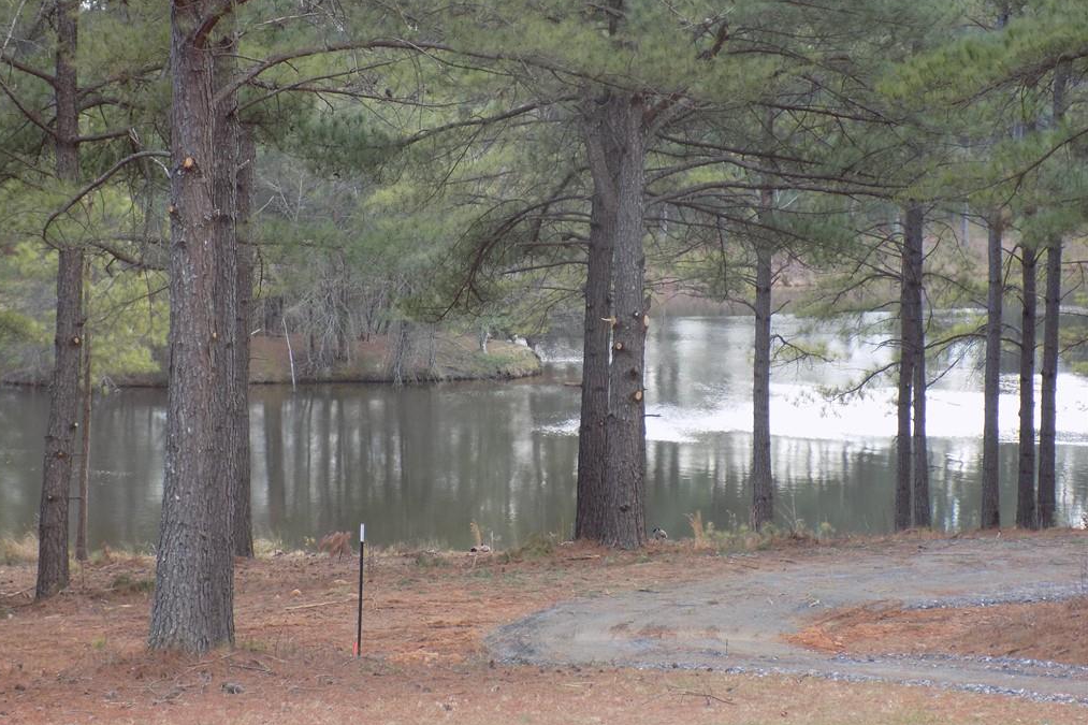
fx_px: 3082
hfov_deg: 20.0
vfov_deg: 13.4
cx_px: 539
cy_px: 350
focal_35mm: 102
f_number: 4.6
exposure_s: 1/40
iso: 80
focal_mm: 17.2
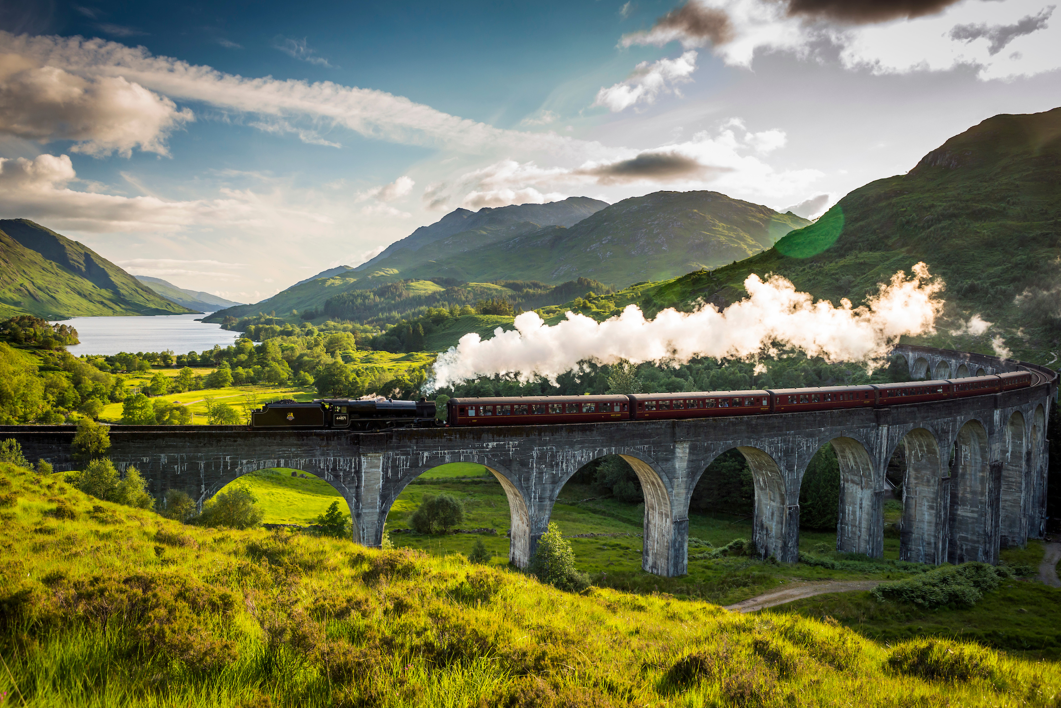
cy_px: 345
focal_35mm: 32
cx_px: 528
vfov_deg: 41.1
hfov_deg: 58.7
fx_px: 943
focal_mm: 31
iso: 500
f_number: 6.3
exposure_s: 1/320
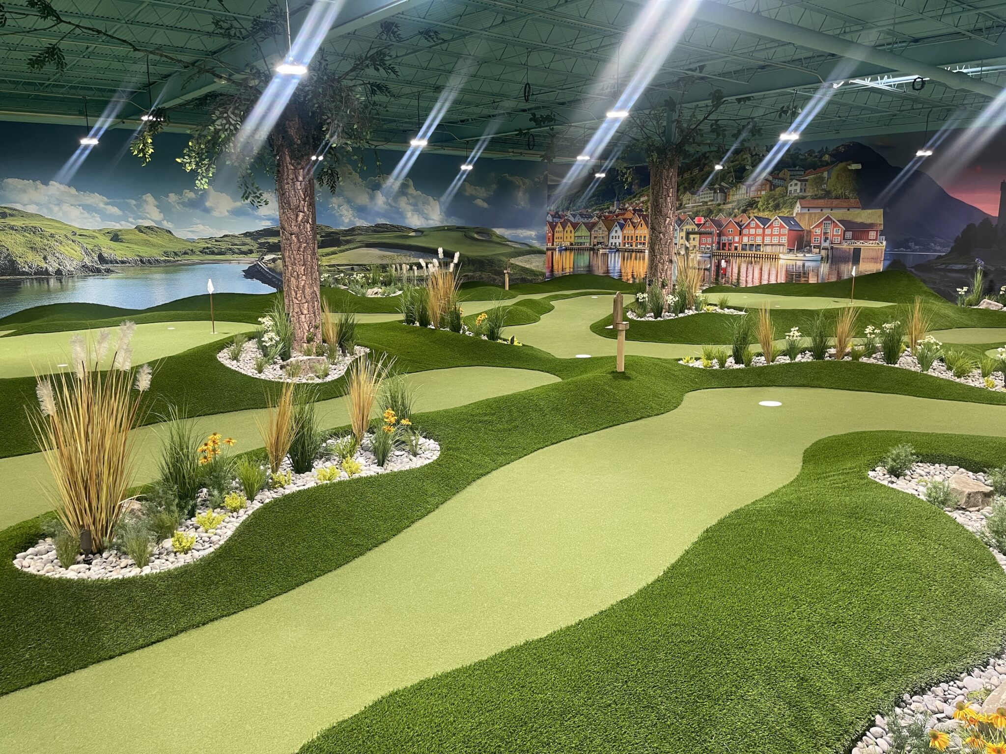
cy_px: 377
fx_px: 727
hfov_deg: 69.4
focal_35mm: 25
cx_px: 503
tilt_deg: -13.7
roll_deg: -0.3
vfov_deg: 54.9
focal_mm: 5.1
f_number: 1.6
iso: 125
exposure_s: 1/60
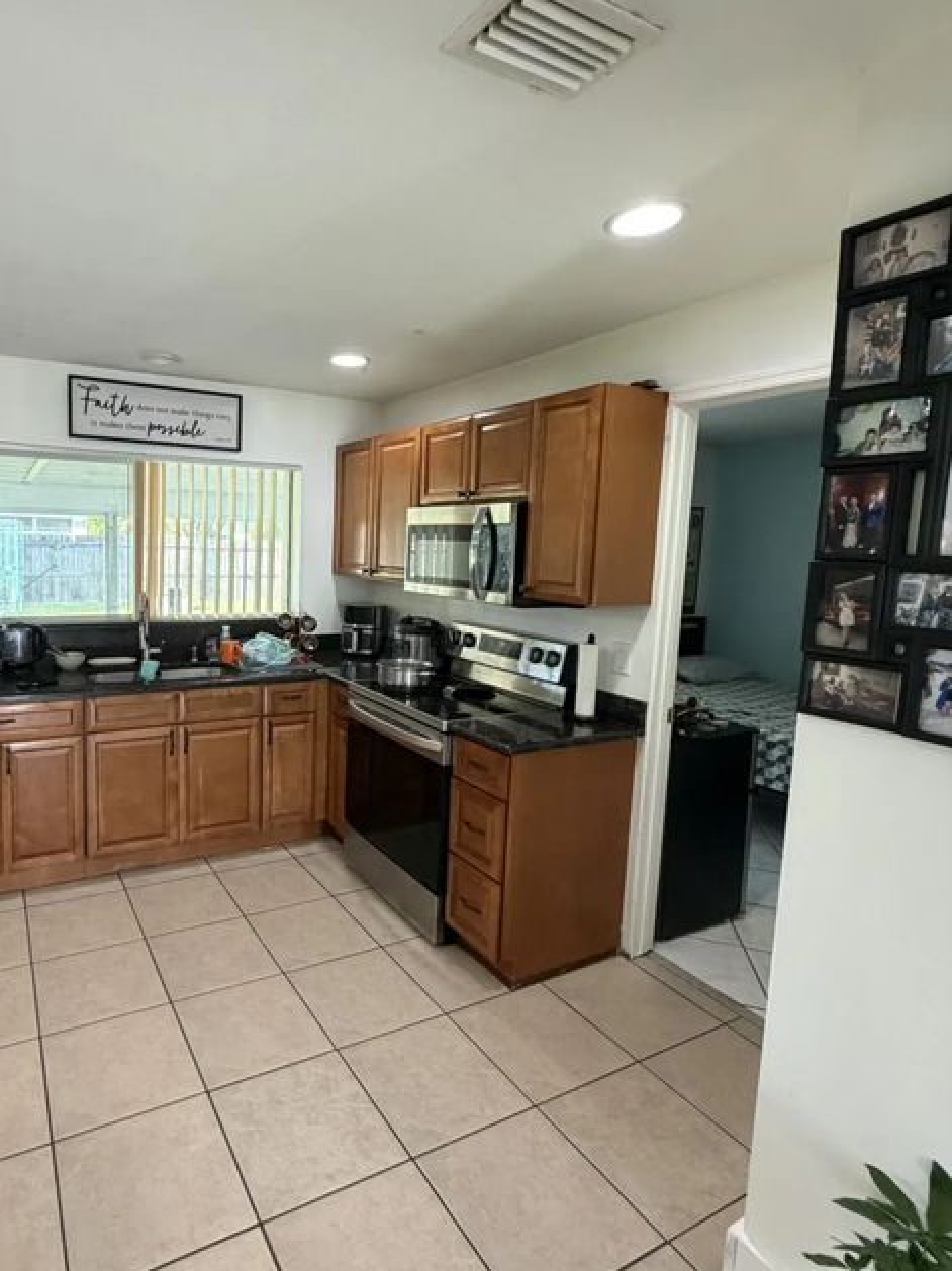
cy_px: 617
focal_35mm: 19
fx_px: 697
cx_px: 307
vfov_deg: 84.7
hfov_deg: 66.5
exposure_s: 1/60
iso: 400
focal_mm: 2.22
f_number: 2.2
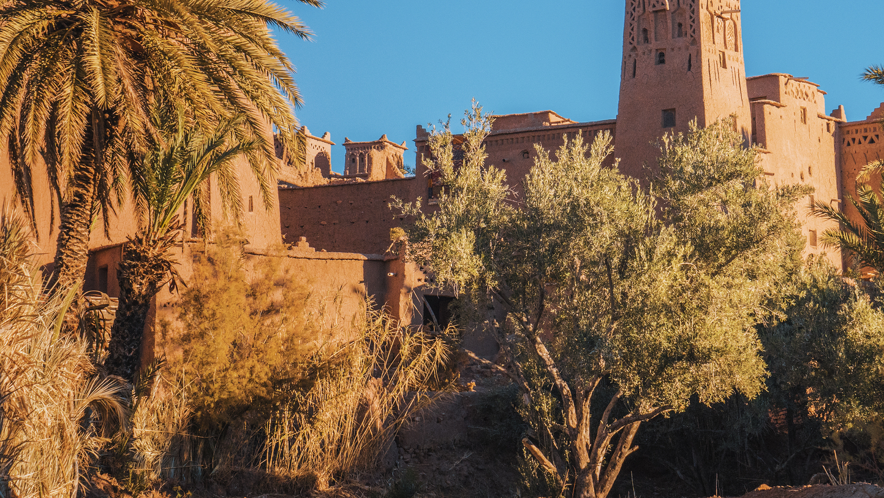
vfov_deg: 15.0
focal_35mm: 81
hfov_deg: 26.3
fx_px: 1892
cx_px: 523
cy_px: 165
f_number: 6.3
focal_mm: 39
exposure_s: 1/160
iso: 800
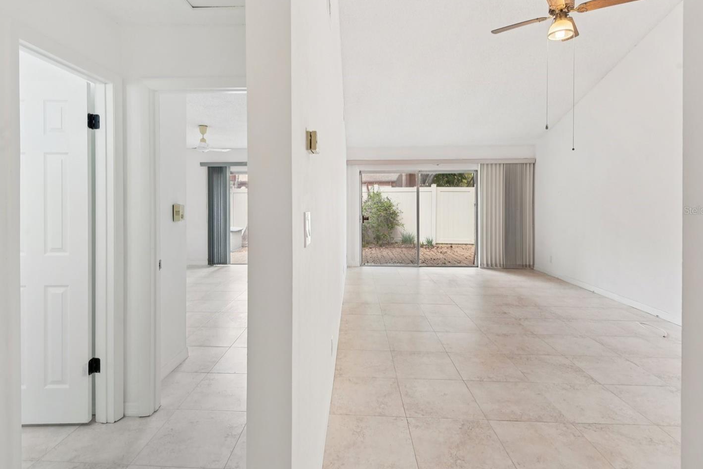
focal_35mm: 18
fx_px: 351
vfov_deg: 67.2
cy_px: 210
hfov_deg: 89.9
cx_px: 333
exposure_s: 1/60
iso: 400
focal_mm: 16
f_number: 8
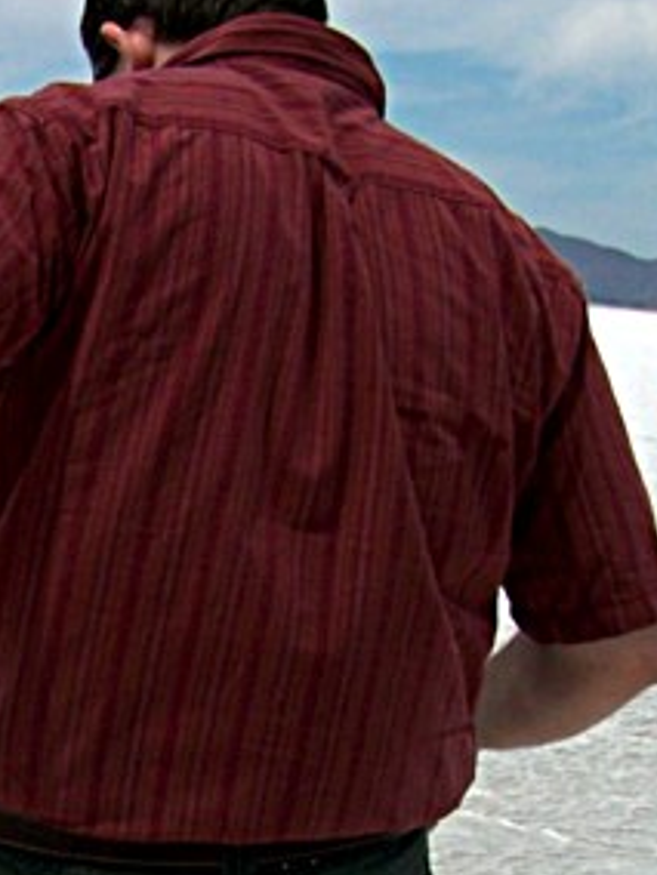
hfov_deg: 14.6
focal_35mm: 98
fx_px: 2480
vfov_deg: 19.4
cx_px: -120
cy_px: 895
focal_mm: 6.3
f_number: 5.6
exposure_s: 1/1500
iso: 80
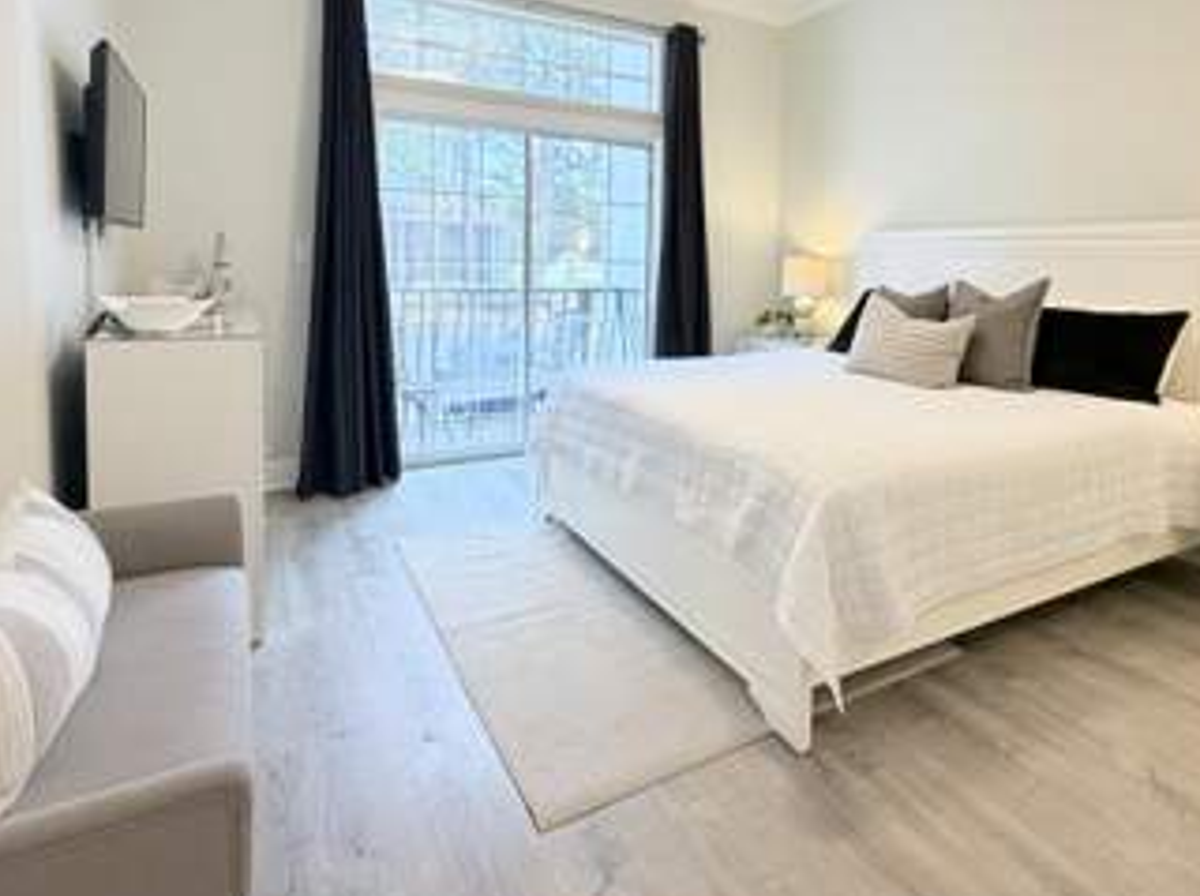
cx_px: 705
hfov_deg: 78.4
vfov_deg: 61.9
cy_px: 306
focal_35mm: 21
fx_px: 727
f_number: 2.2
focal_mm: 2.22
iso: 320
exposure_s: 1/120
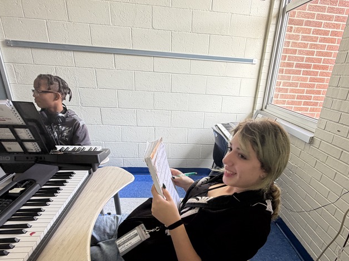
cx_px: 196
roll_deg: -4.8
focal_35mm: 23
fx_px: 232
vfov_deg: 57.3
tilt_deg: -25.1
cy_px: 178
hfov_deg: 73.6
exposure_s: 1/60
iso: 200
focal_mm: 2.22
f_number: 2.2
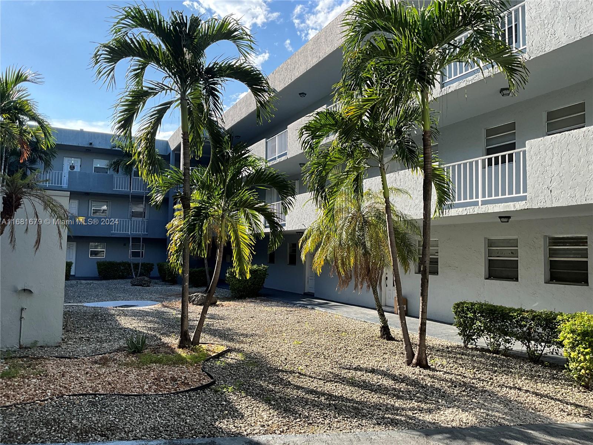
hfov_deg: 61.7
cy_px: 222
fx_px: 497
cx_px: 296
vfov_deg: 48.2
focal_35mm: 29
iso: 25
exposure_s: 1/691
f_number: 1.8
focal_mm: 3
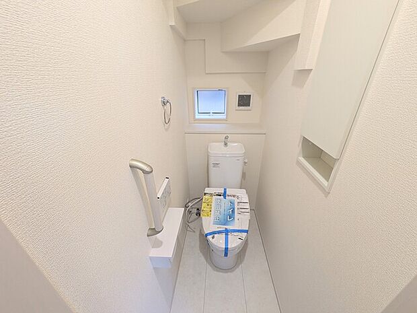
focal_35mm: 14
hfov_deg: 102.1
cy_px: 156
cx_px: 208
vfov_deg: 85.7
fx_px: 169
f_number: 2.2
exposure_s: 1/25
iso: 88
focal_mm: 1.83
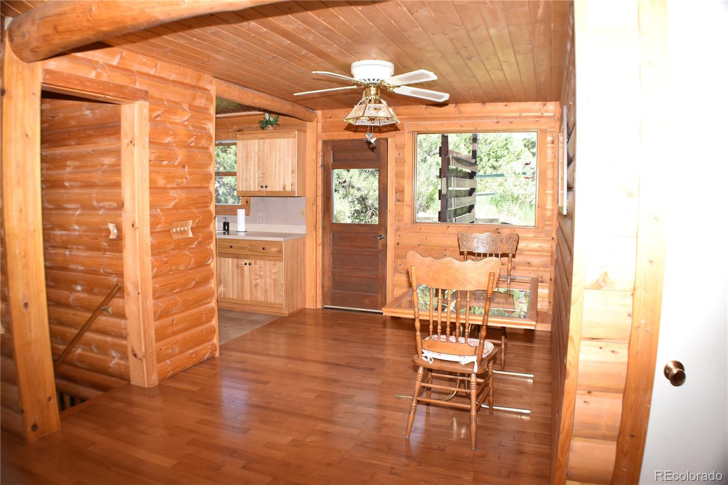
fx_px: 637
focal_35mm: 32
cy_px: 242
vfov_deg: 41.7
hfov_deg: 59.5
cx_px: 364
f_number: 5.6
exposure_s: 1/160
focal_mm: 21
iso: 320
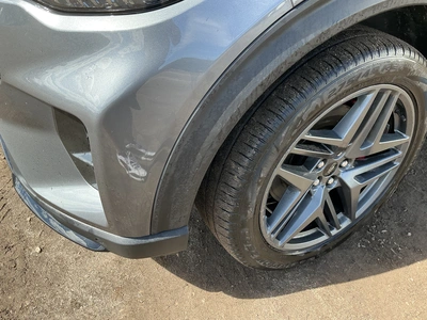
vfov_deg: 49.7
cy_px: 160
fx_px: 345
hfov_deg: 63.4
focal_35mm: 28
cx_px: 214
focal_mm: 3
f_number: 1.8
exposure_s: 1/305
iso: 25
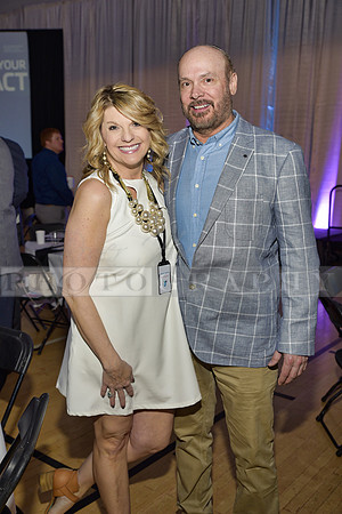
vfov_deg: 48.5
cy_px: 257
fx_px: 570
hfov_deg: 33.4
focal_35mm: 40
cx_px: 171
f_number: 5
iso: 200
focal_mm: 40
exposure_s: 1/60
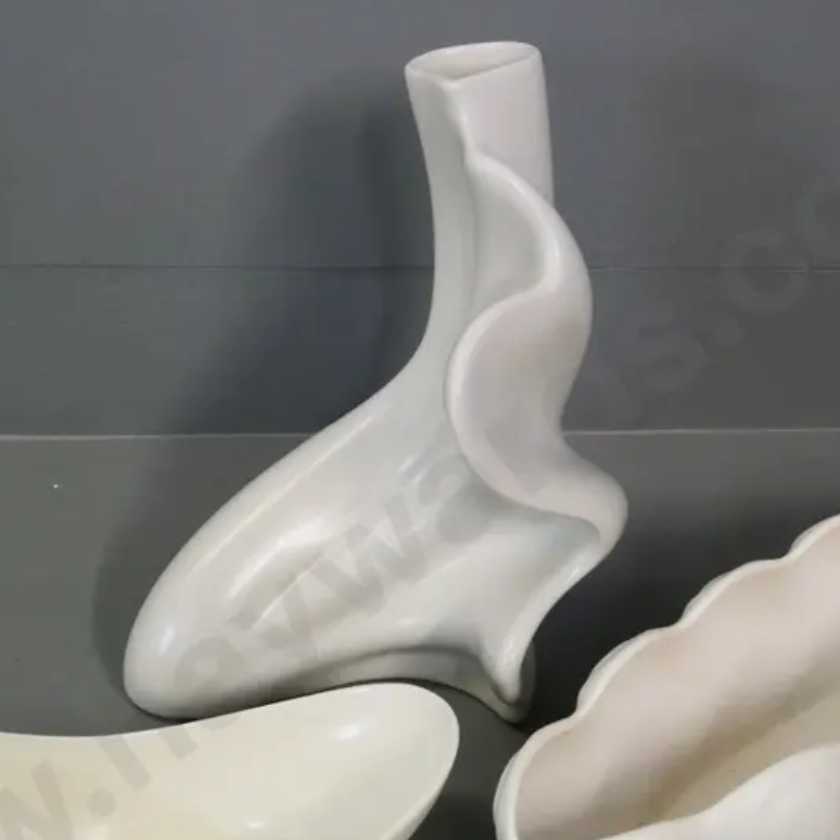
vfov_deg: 28.0
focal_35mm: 61
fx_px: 1675
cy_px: 540
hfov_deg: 28.2
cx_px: 403
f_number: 5.6
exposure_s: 1/160
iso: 3200
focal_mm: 18
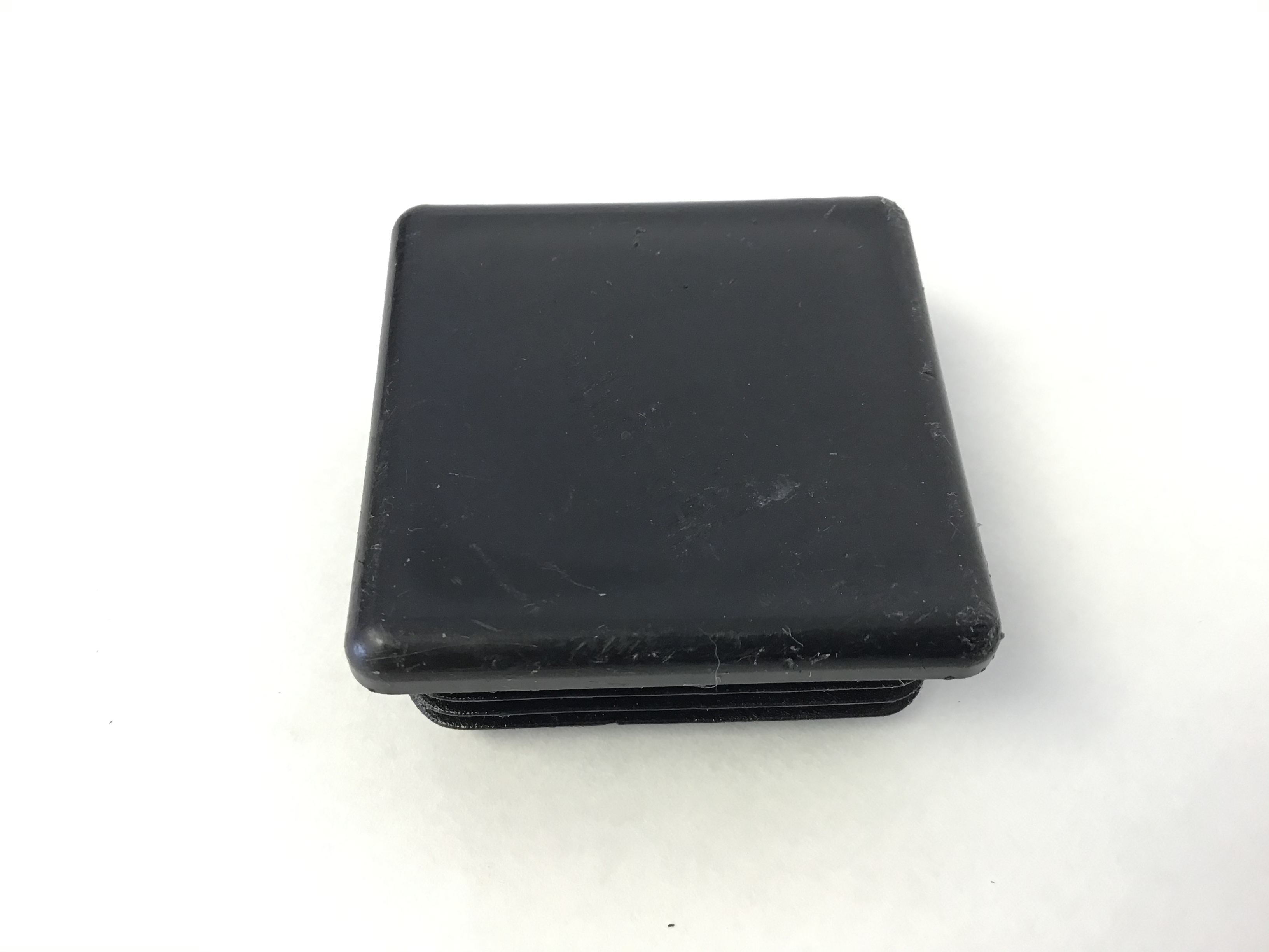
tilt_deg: -54.9
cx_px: 634
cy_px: 476
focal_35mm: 31
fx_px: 1136
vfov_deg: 45.4
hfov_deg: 58.4
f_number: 2.4
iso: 32
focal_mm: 3.3
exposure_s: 1/30
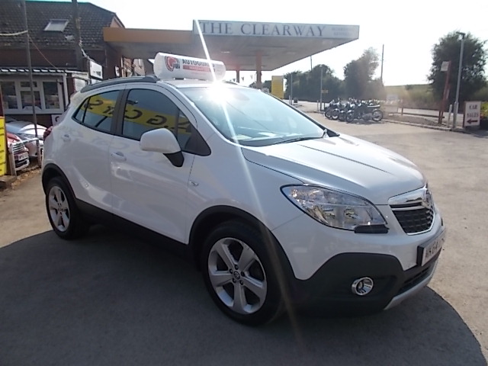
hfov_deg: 67.3
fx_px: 367
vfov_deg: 53.1
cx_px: 244
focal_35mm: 26
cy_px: 183
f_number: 8
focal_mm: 4.6
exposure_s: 1/200
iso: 80
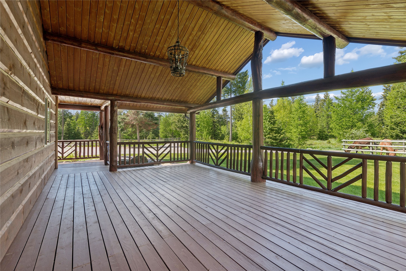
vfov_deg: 73.7
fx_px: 180
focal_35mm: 16
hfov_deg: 96.7
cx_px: 203
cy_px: 136
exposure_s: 1/100
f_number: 6.3
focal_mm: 11
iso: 100
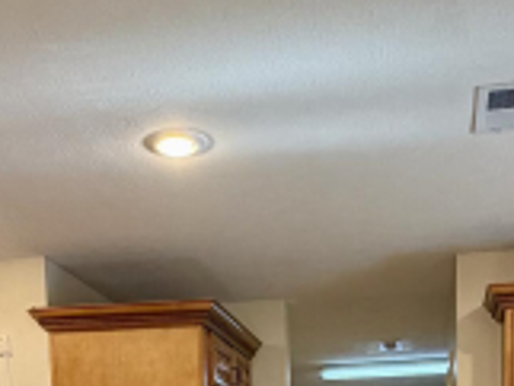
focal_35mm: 58
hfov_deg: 33.2
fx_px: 862
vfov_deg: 20.3
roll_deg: +1.7
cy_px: 635
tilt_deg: -7.5
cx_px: 283
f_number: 2.2
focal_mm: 2.22
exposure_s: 1/120
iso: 250
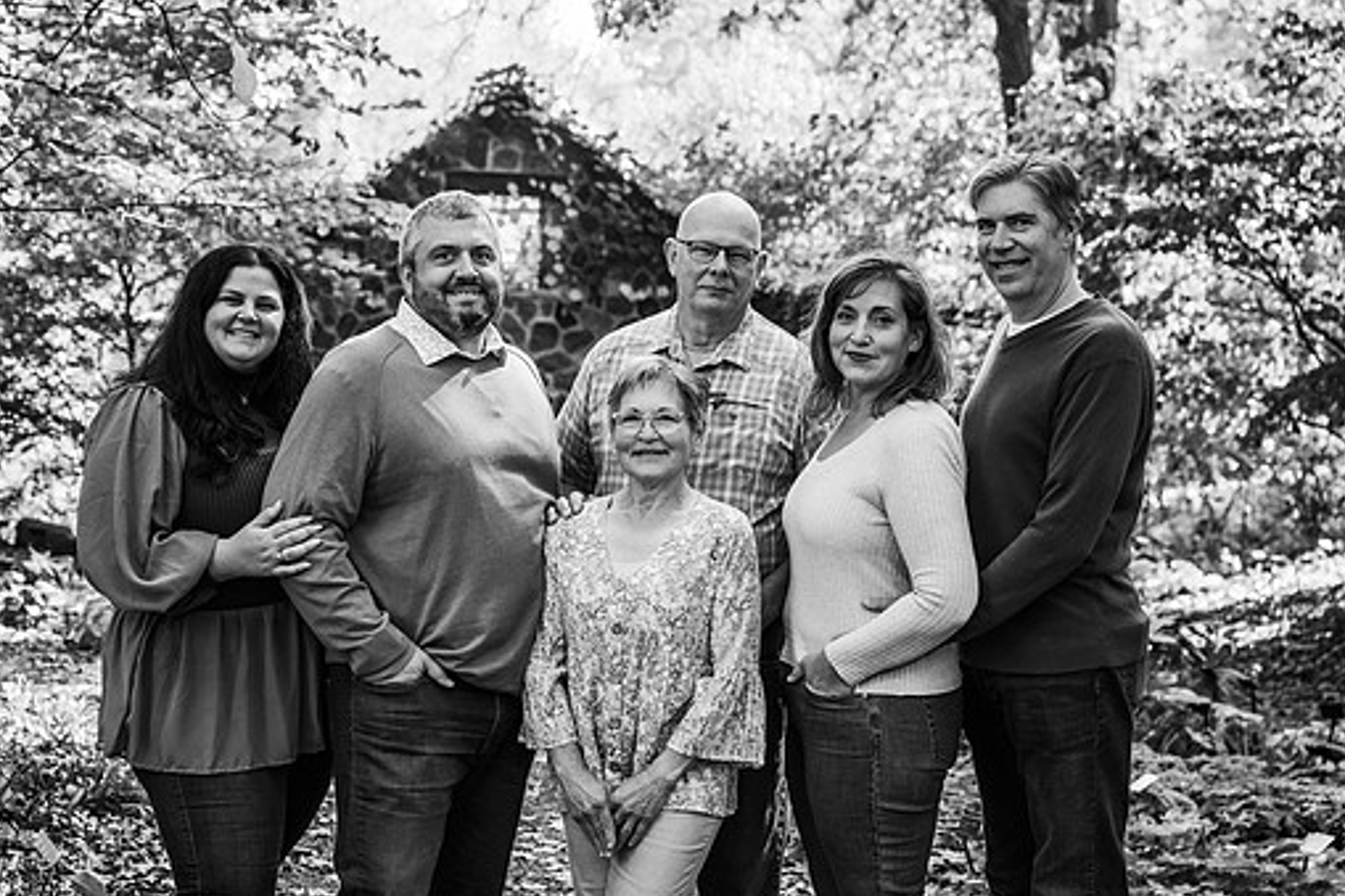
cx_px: 639
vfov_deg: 20.9
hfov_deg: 31.0
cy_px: 419
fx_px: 2428
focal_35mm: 65
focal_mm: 57
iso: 500
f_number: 4.5
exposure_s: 1/250
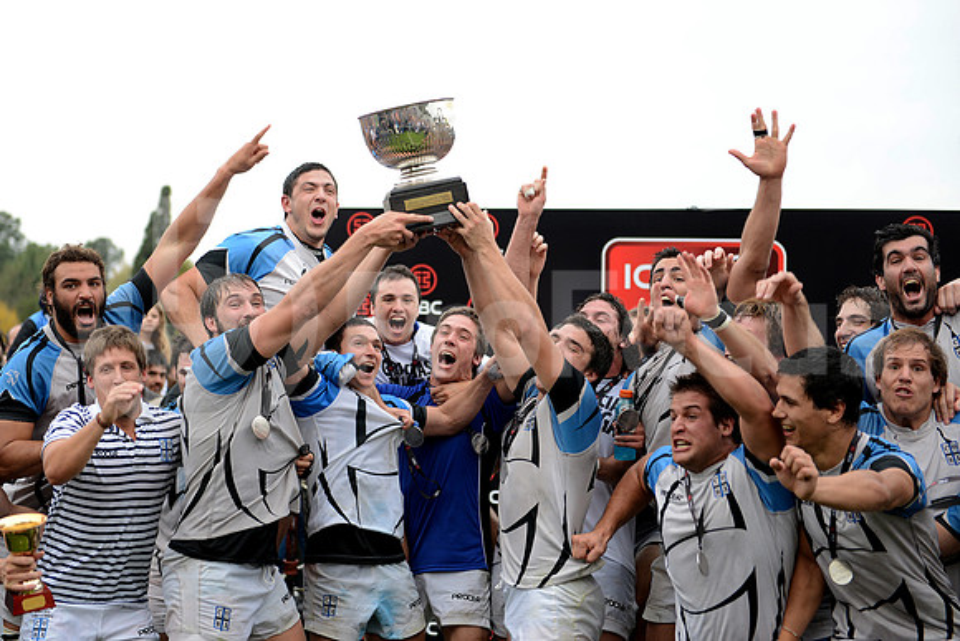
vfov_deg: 19.5
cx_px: 480
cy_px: 320
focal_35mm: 70
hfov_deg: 28.8
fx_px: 1867
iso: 500
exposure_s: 1/640
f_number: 2.8
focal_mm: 70
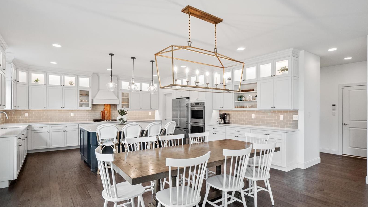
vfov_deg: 58.3
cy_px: 109
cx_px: 184
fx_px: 185
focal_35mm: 19
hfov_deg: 89.6
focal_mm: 9
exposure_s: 1/25
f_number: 8
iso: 400
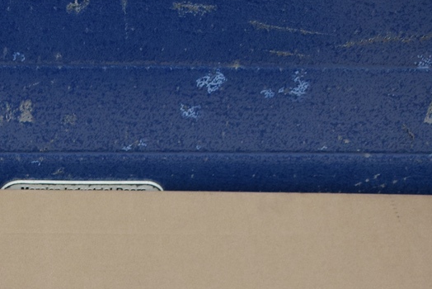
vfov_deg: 12.0
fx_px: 1321
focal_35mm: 110
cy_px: 417
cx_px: -79
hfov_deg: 17.7
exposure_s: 1/800
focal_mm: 24
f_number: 5
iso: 800
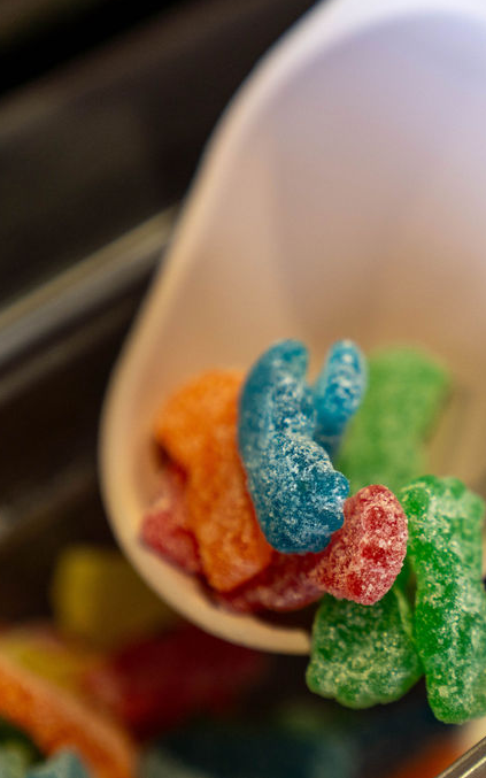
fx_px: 2289
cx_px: 260
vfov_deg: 19.3
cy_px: 388
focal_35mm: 108
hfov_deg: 12.1
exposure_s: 1/400
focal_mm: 70
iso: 500
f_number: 2.8
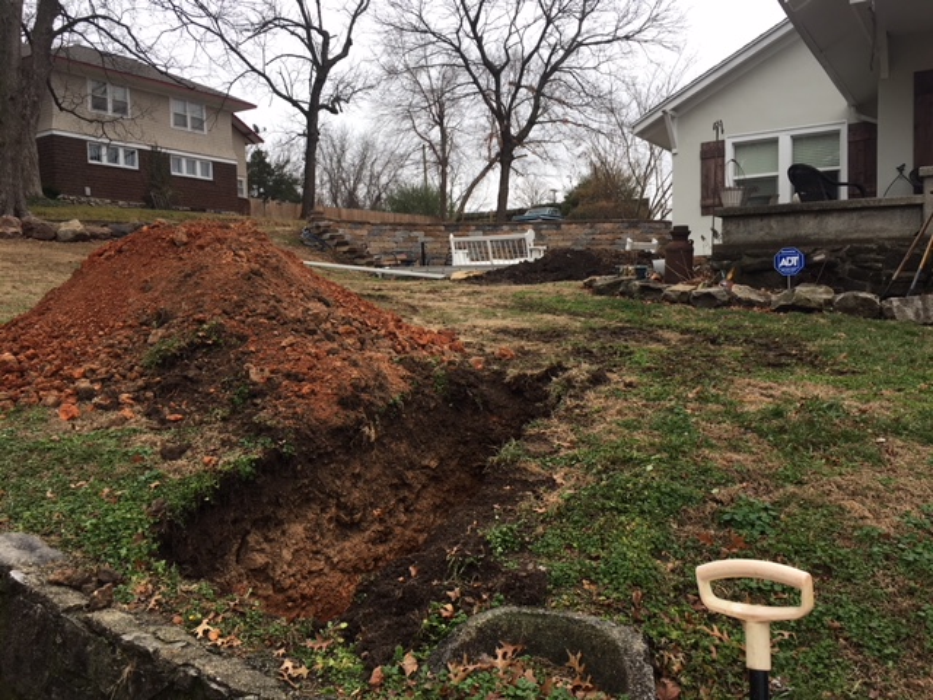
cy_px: 350
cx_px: 466
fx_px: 782
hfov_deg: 61.7
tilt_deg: -1.4
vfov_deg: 48.2
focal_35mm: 29
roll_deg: +0.3
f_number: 2.2
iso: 25
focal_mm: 4.15
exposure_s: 1/169
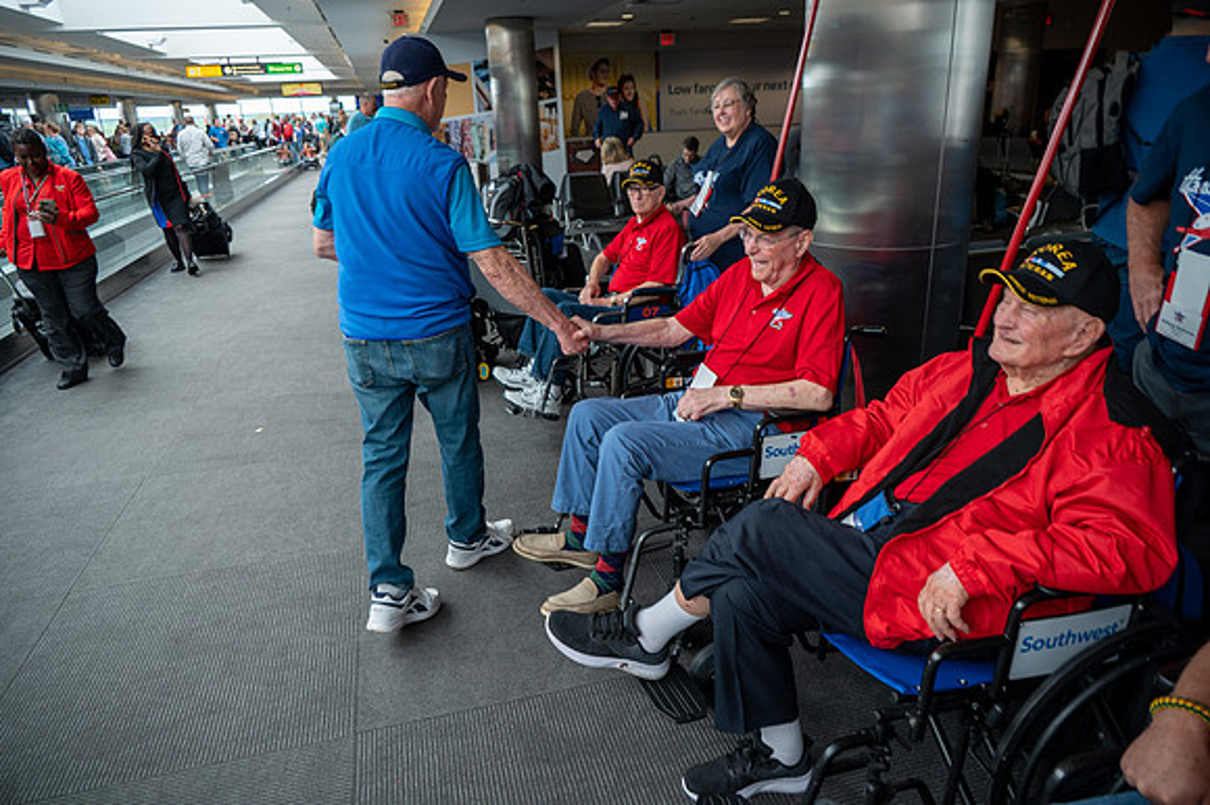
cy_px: 402
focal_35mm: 24
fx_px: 806
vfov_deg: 53.1
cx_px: 605
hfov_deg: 73.8
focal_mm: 24
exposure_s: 1/80
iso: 160
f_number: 4
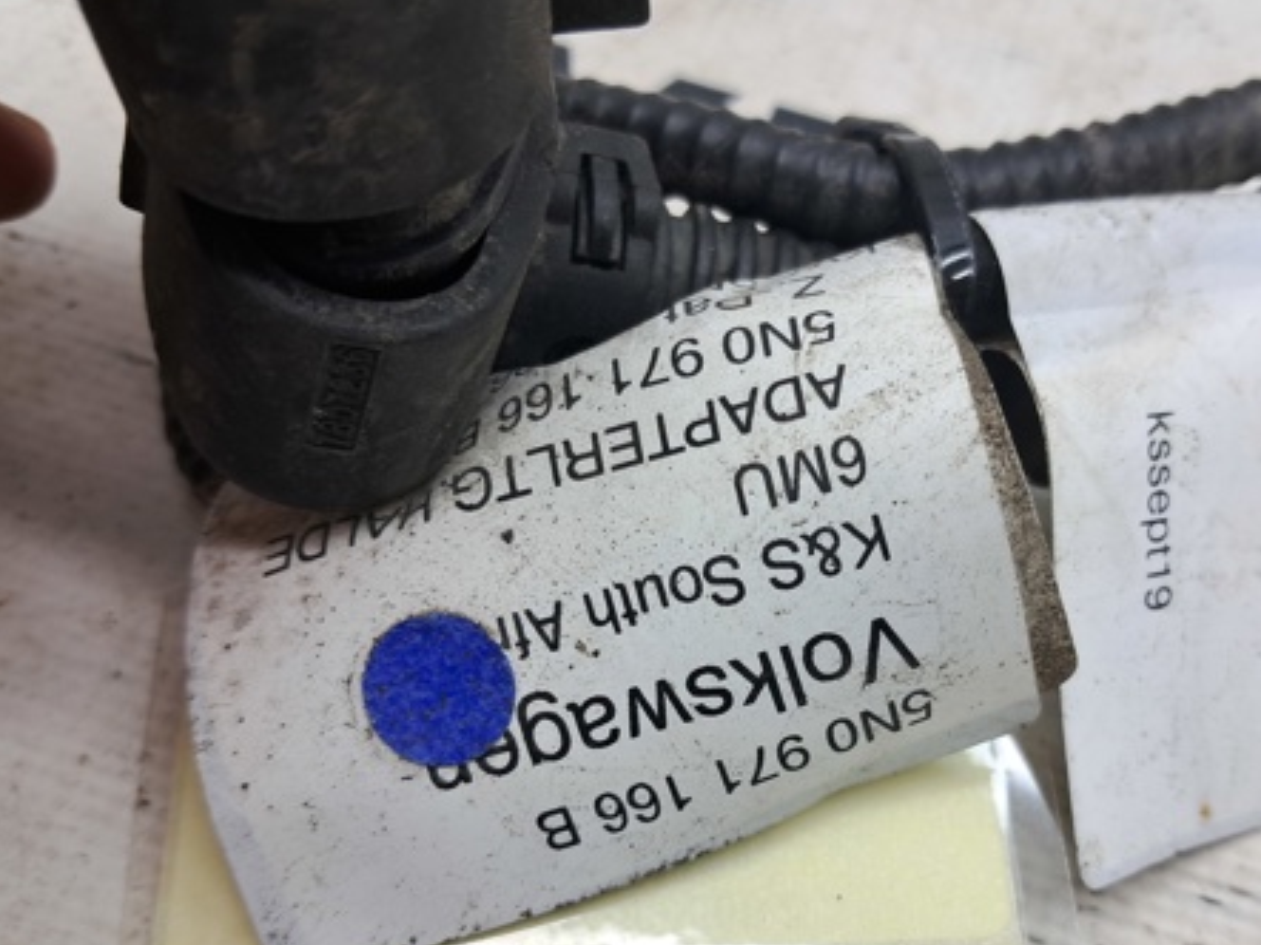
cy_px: 605
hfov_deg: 47.6
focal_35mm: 39
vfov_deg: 36.5
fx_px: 1420
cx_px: 760
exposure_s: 1/50
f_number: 1.8
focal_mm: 4
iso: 50
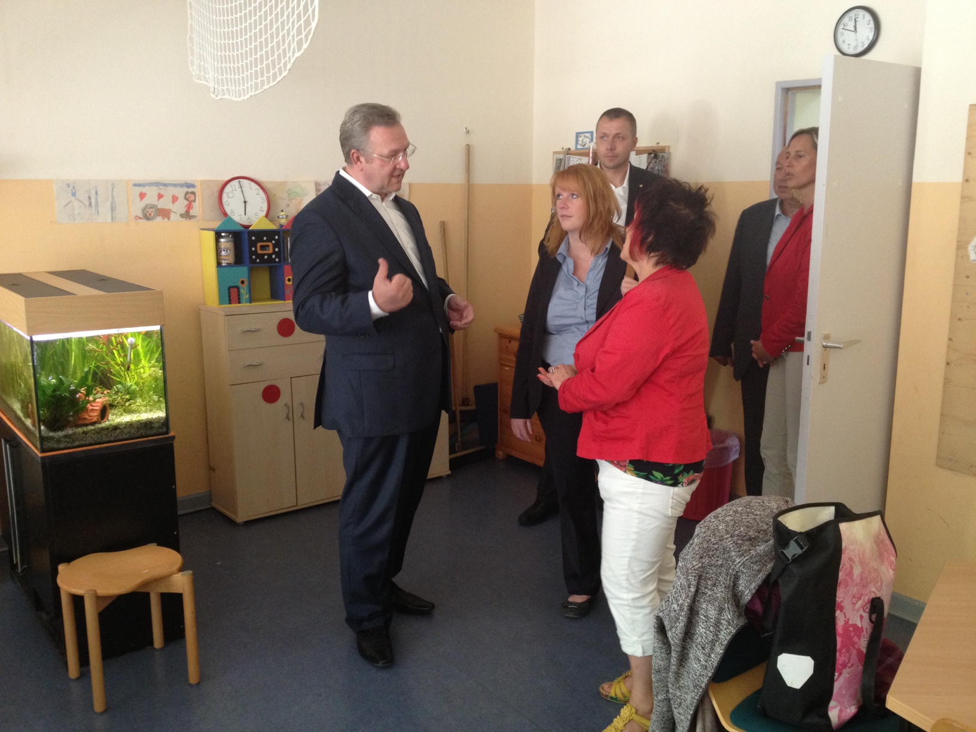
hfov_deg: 52.6
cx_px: 488
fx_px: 987
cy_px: 366
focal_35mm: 35
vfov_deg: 40.7
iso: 200
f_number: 2.4
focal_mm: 4.28
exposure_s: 1/20
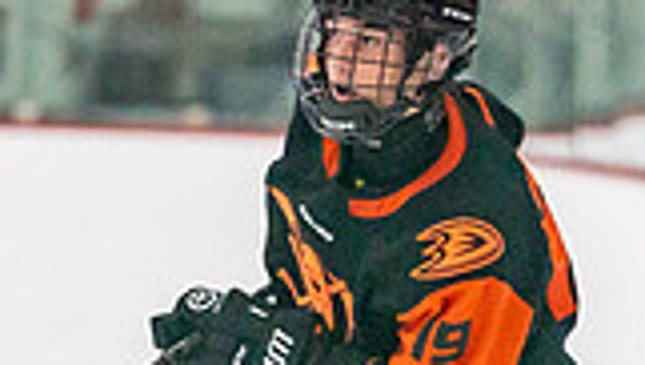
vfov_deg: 1.2
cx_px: 92
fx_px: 17345
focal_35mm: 1013
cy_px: 788
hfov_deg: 2.1
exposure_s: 1/1250
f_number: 2.8
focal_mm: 200
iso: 3200
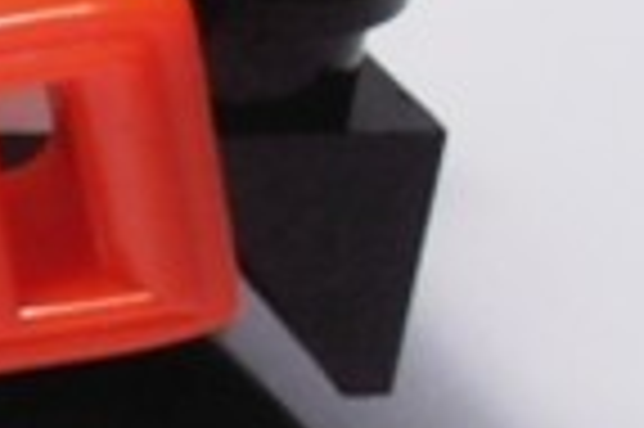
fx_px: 4324
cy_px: 160
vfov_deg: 5.7
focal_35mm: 242
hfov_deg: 7.6
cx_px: -1180
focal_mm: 6.61
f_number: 3.9
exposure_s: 1/80
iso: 80
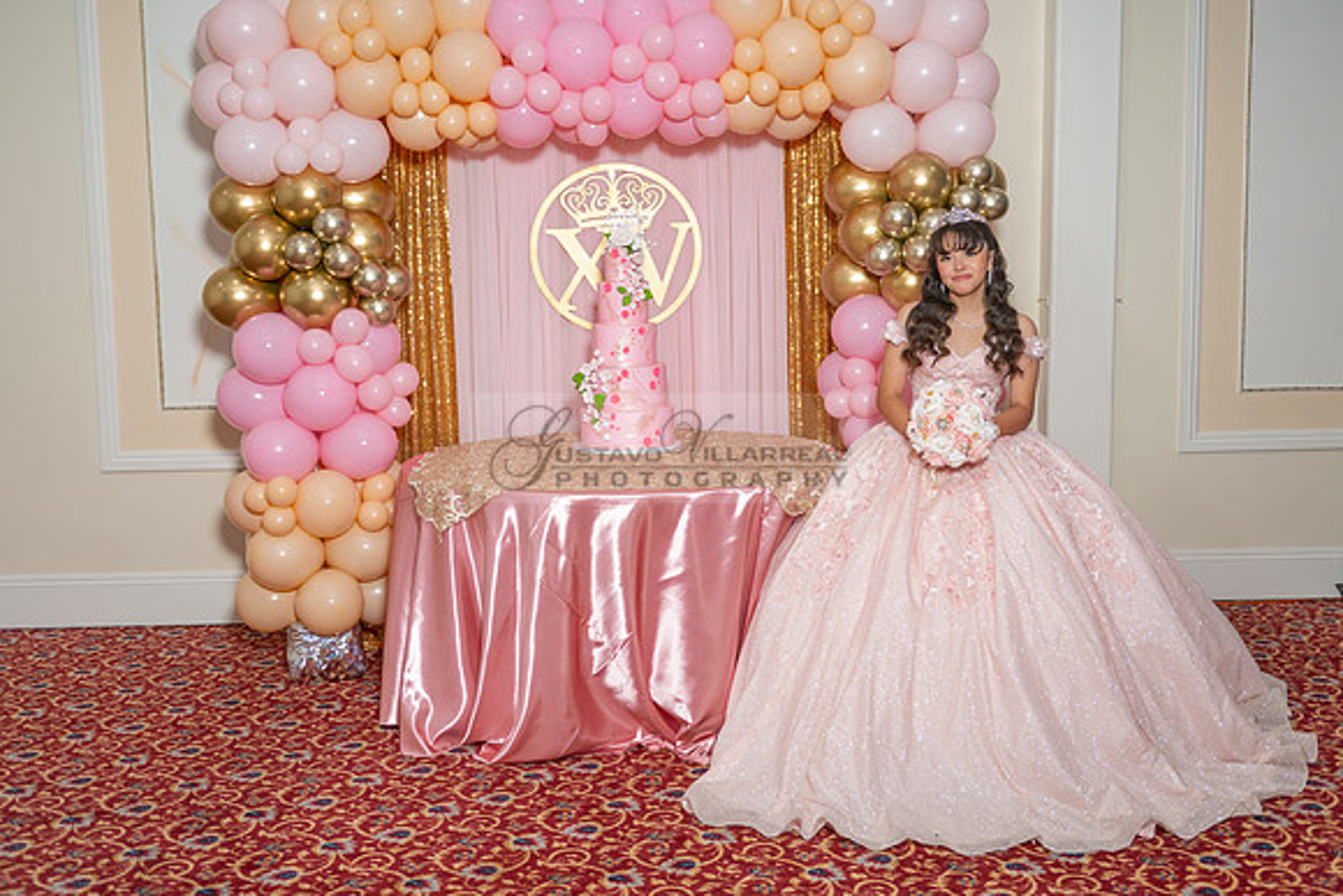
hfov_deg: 48.2
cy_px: 415
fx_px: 1501
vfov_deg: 33.2
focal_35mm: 40
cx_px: 703
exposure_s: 1/200
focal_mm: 34
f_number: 2.8
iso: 400
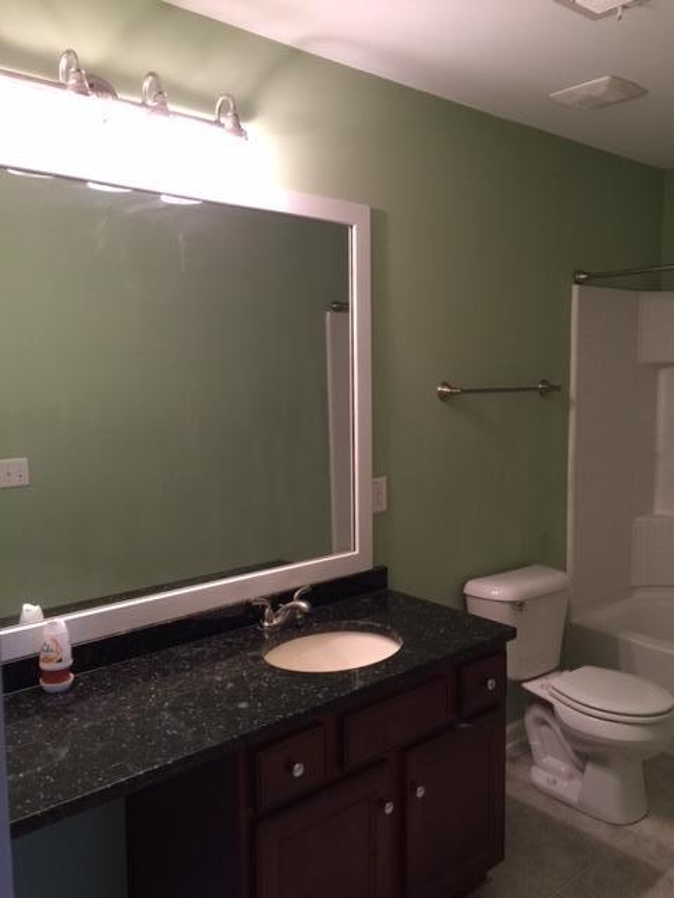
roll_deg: +0.2
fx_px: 753
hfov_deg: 48.2
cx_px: 337
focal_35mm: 29
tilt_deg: -5.5
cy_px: 449
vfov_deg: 61.7
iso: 64
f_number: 2.2
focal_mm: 4.15
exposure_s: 1/15
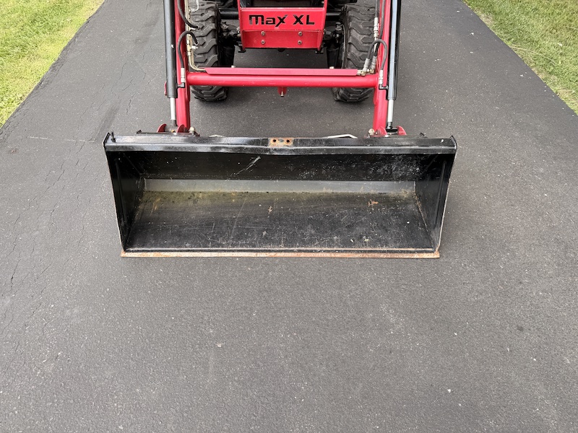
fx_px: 401
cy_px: 216
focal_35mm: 24
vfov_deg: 56.8
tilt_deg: -47.7
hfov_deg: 71.6
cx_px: 289
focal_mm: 6.76
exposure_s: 1/547
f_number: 1.78
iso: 80
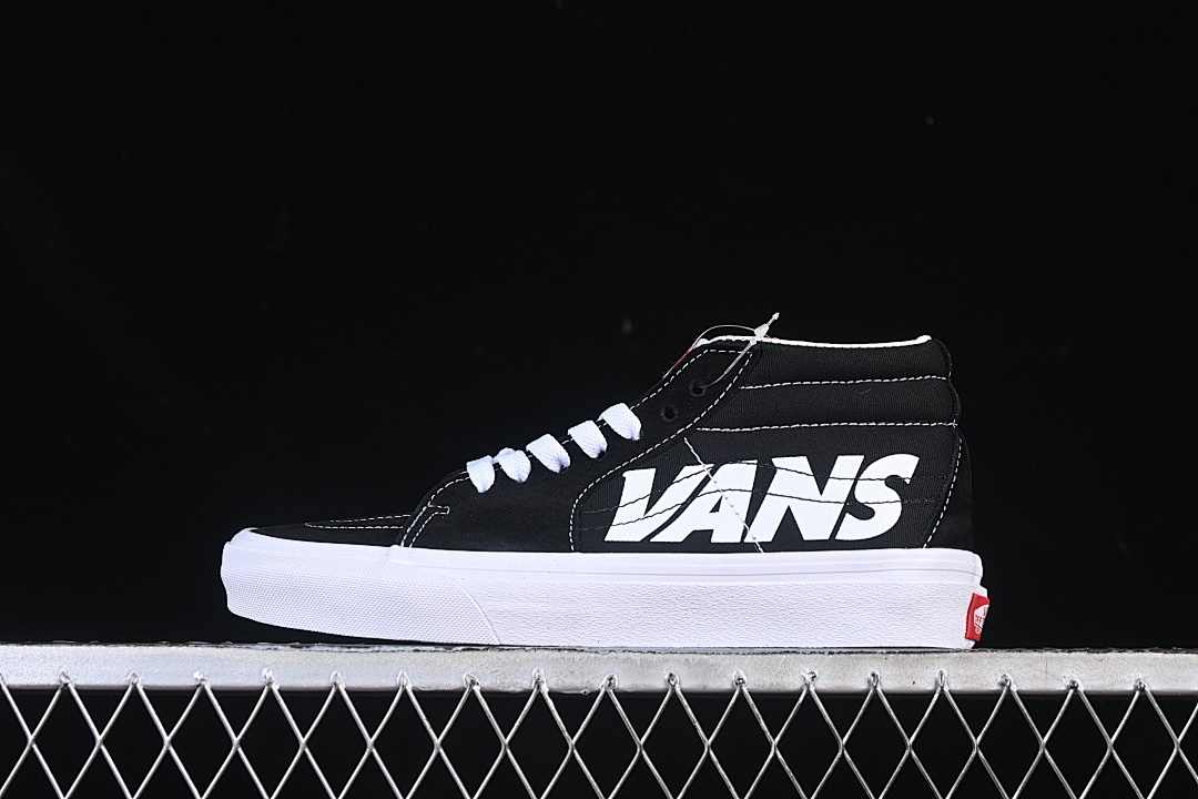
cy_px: 400
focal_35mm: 75
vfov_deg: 18.2
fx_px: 2496
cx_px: 599
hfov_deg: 27.0
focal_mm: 50
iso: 160
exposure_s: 1/60
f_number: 6.3
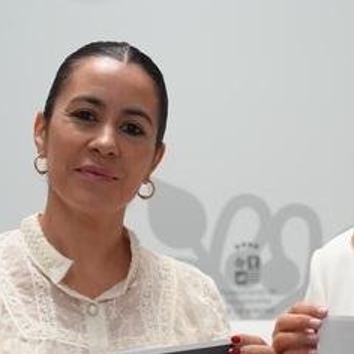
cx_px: 284
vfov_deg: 11.7
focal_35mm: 147
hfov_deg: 11.8
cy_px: 370
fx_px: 1701
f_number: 4
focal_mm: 51
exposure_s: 1/160
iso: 1250
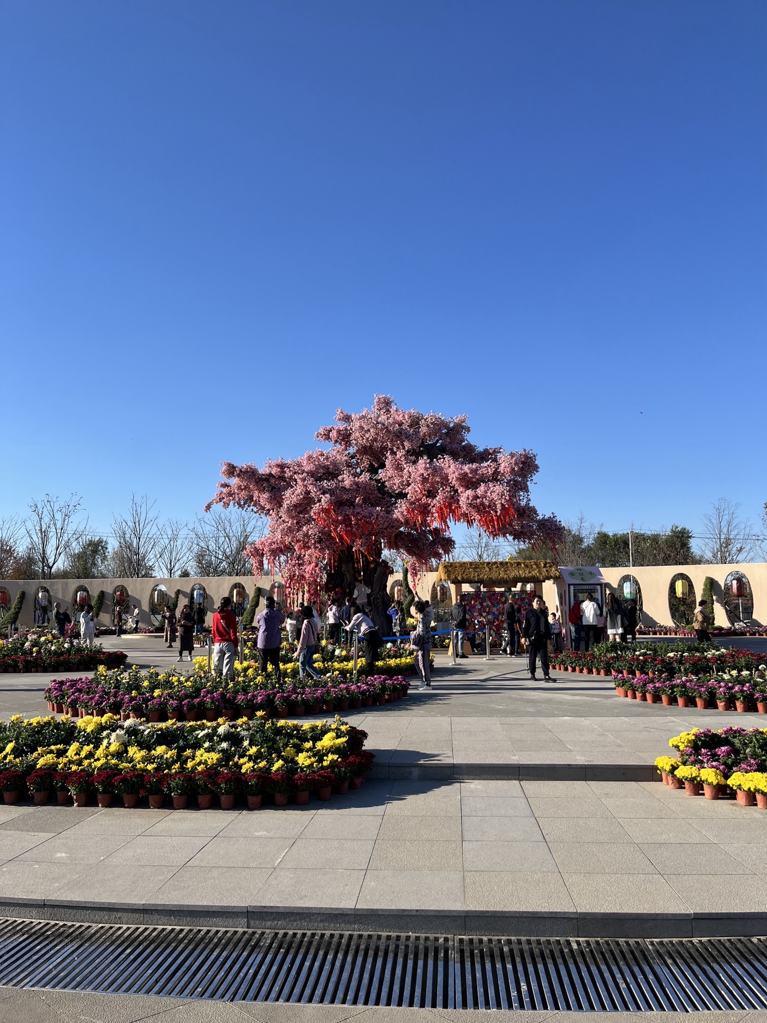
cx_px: 384
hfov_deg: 53.1
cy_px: 512
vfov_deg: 67.3
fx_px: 768
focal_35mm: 26
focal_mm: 5.1
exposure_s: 1/2632
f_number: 1.6
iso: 50
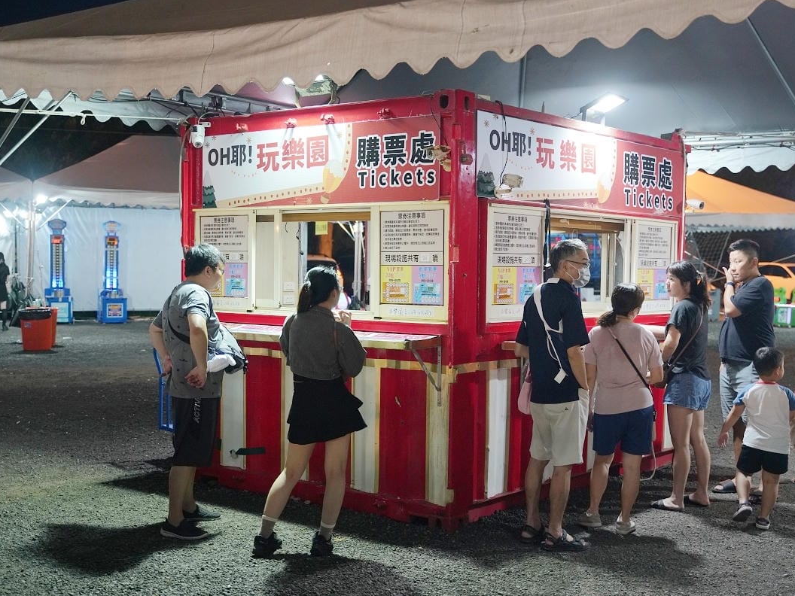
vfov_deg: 30.9
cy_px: 299
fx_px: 1079
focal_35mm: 47
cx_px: 449
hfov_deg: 40.4
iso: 2500
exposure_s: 1/160
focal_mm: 43
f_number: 2.8
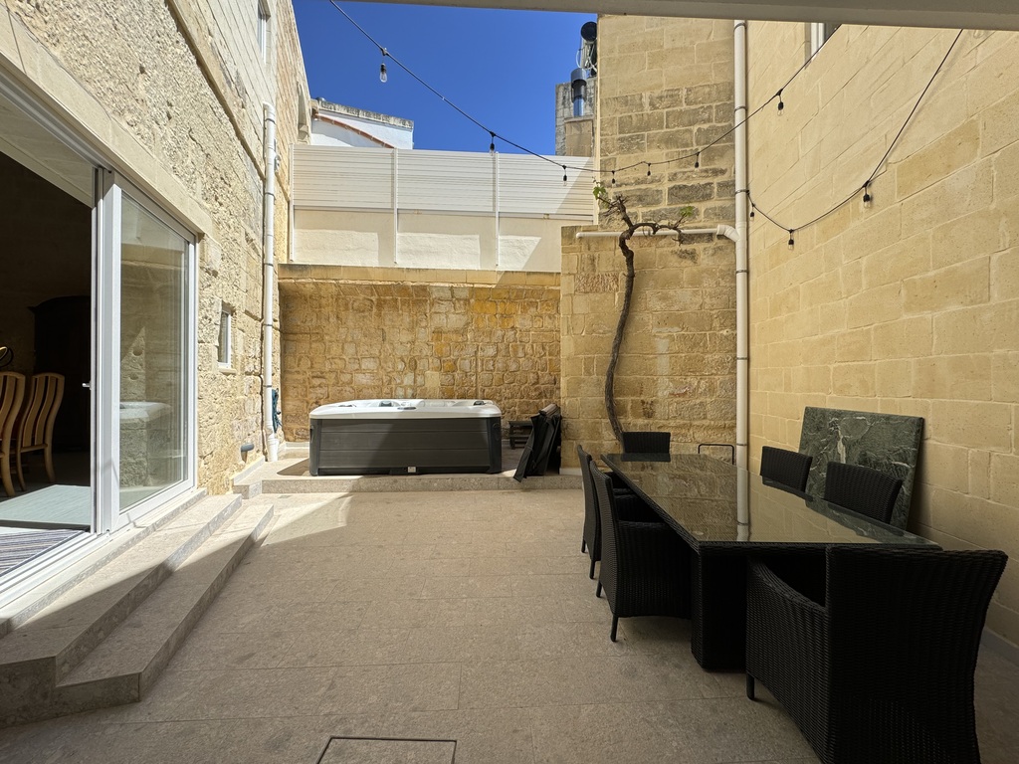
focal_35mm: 14
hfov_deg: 102.1
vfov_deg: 85.7
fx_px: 412
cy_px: 382
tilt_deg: +0.4
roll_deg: -0.7
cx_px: 510
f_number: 2.2
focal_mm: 2.22
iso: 50
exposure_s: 1/1277
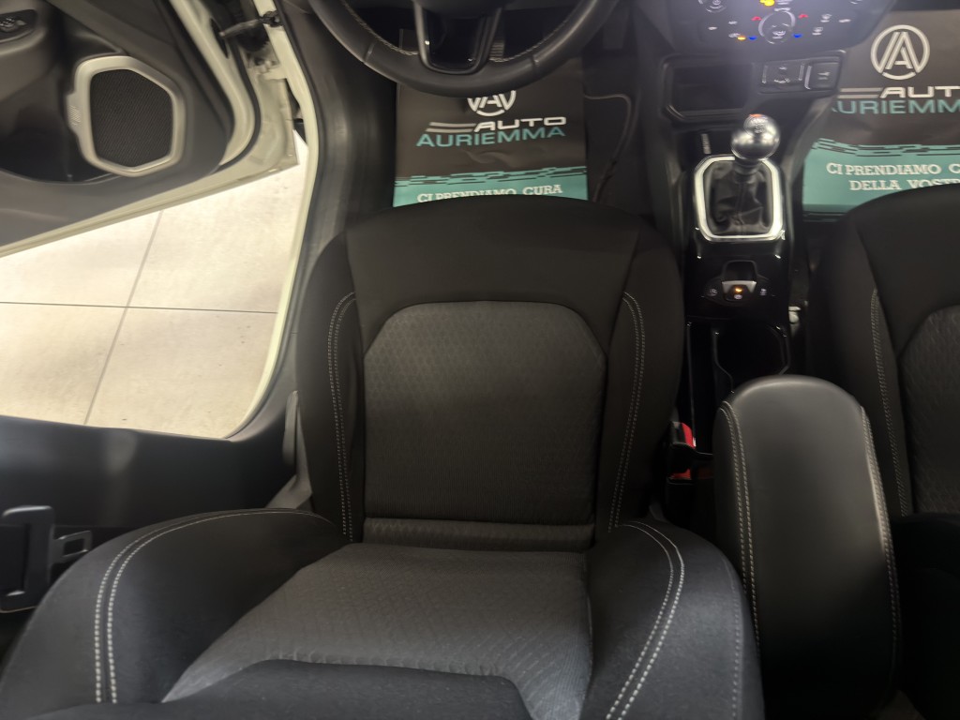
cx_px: 480
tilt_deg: -64.7
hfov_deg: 71.6
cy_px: 360
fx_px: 666
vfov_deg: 56.8
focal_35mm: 24
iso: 640
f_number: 1.78
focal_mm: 6.76
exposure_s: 1/25
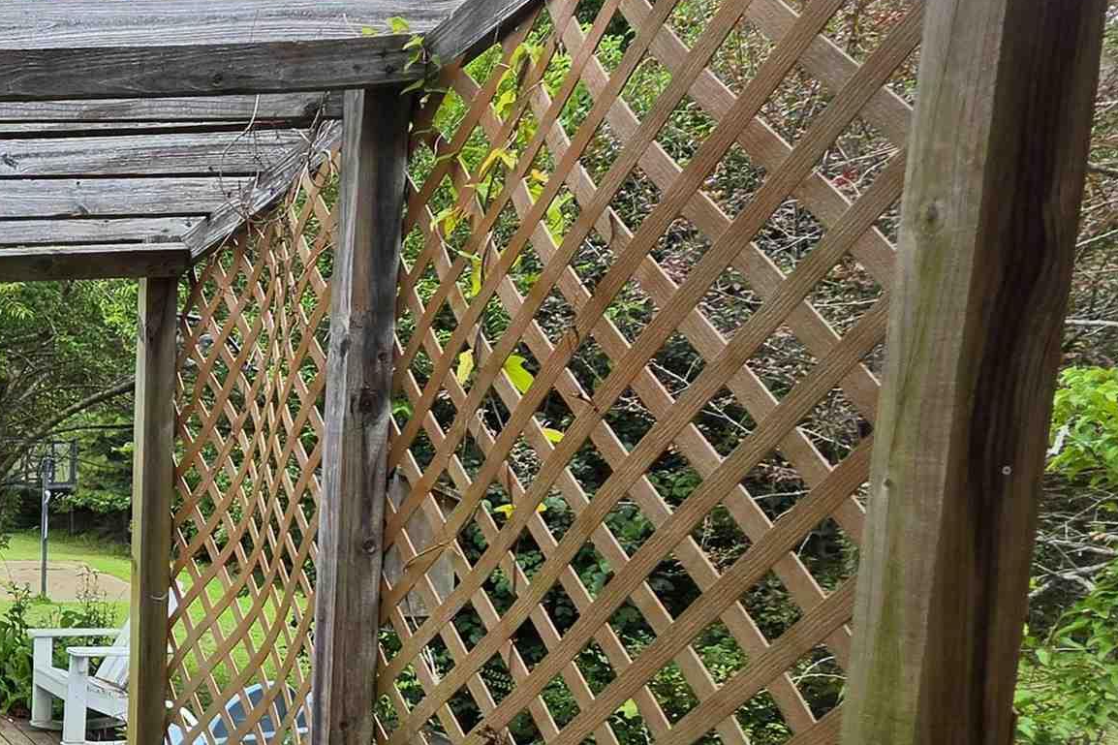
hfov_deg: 38.4
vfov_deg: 36.1
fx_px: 1118
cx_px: -242
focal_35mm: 36
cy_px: 544
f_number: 1.9
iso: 32
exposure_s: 1/451
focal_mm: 2.2
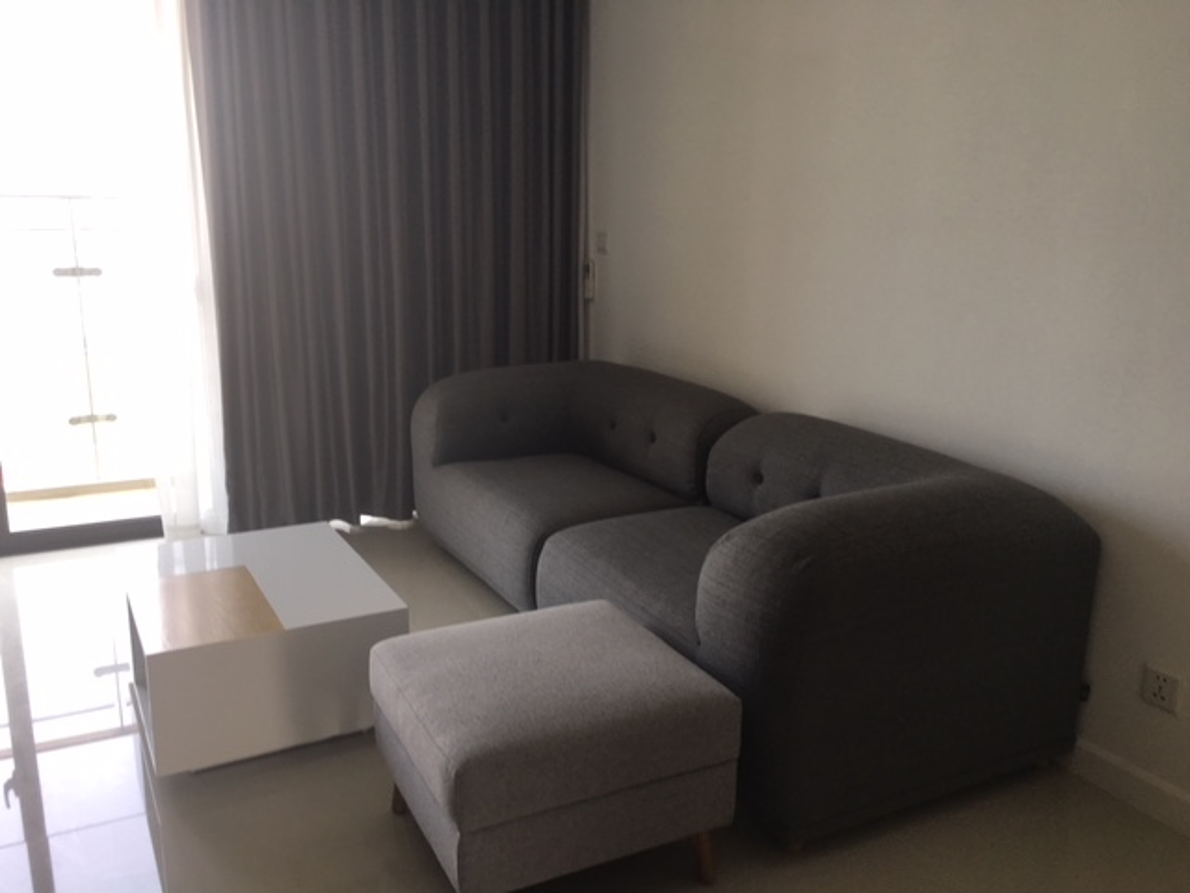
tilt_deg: -11.0
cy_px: 446
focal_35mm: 29
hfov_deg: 61.7
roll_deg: -0.6
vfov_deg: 48.2
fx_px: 997
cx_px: 595
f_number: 2.2
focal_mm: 4.15
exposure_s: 1/50
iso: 25
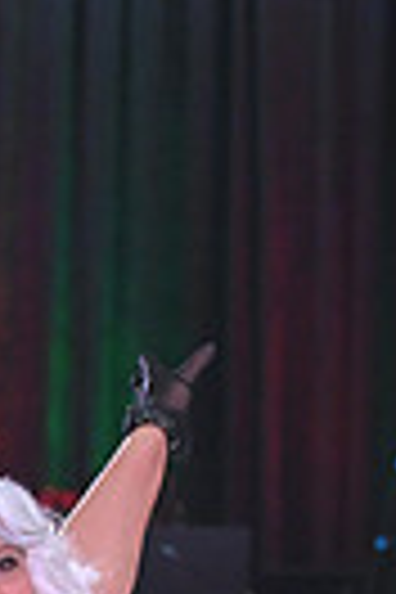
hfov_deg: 3.3
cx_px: -304
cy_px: 1192
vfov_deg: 4.8
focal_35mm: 419
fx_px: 6913
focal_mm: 95
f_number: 5
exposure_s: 1/320
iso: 2000
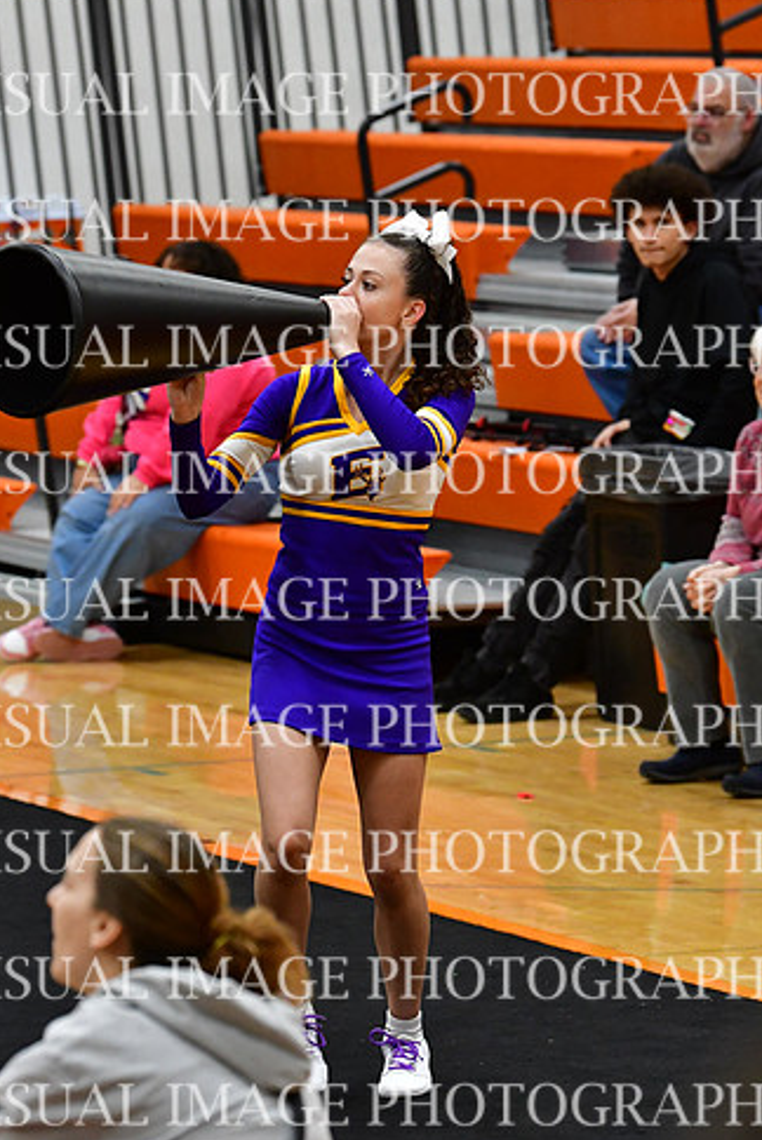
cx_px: 352
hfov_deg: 5.9
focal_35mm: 233
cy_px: 536
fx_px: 7387
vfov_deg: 8.8
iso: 4000
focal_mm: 130
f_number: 4
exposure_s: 1/500
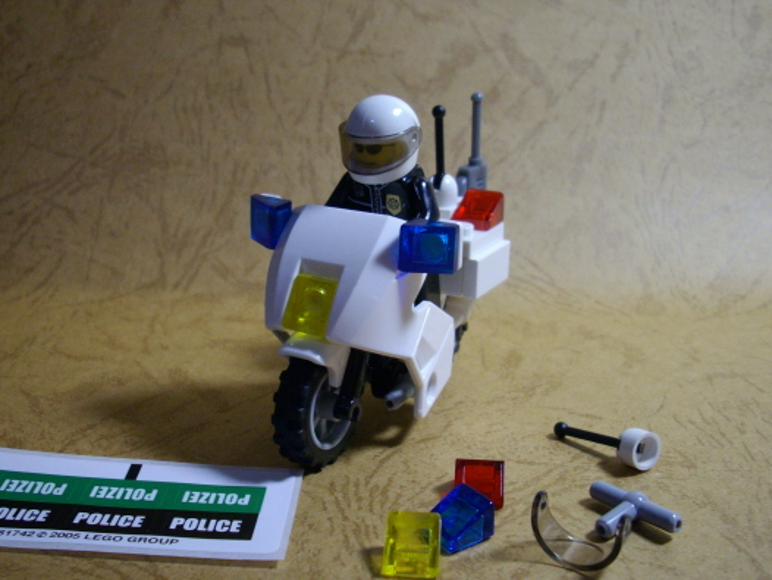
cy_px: 251
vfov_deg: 32.2
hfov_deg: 42.0
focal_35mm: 45
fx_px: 1004
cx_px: 368
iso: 169
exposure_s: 1/50
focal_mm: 6.2
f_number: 2.8
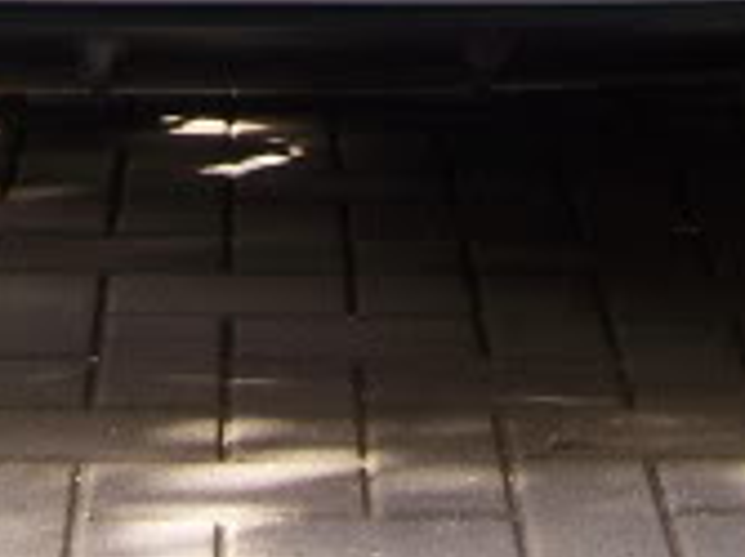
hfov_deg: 13.5
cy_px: -401
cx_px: 312
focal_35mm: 146
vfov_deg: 9.7
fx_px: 3140
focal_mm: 6.3
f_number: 2.8
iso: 80
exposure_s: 1/80
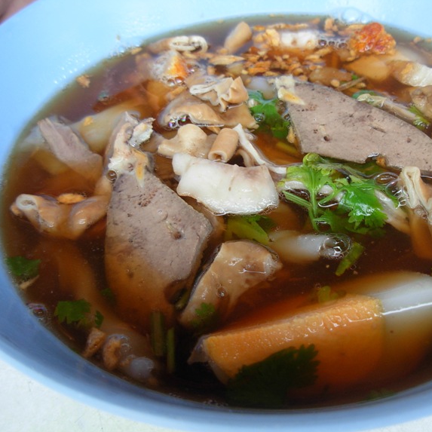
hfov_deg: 37.3
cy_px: 216
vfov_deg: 37.6
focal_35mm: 45
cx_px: 277
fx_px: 635
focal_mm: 6.3
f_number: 2.9
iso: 105
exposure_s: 1/32
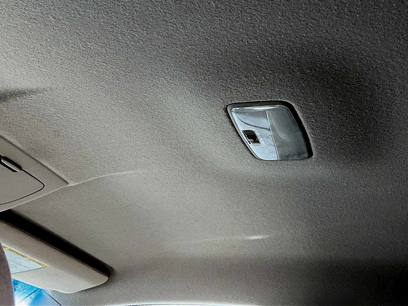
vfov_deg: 37.7
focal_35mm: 38
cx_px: 204
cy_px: 153
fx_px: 448
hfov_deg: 49.0
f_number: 1.8
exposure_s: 1/60
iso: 32
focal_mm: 3
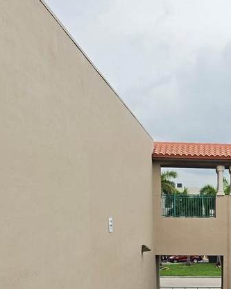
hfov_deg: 20.7
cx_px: 276
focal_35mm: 69
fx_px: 589
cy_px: 299
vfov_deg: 25.9
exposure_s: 1/3798
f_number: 1.4
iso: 64
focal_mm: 6.5
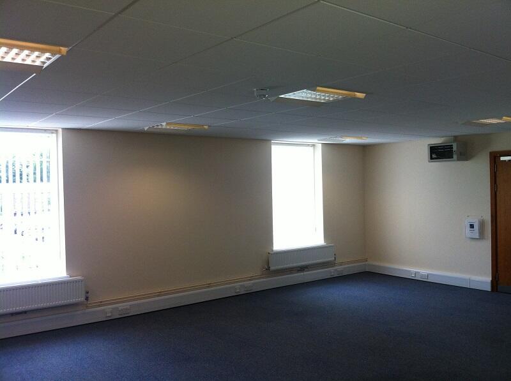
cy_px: 190
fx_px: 516
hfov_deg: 52.7
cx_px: 256
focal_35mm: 35
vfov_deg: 40.6
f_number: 2.8
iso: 100
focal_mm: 3.85
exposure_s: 1/120
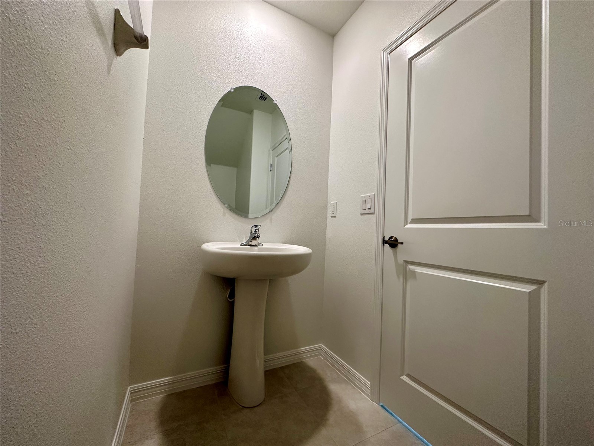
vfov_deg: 85.7
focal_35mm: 14
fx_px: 240
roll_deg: -2.3
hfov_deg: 102.1
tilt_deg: +1.3
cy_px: 223
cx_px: 297
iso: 200
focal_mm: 2.22
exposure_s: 1/120
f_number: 2.2
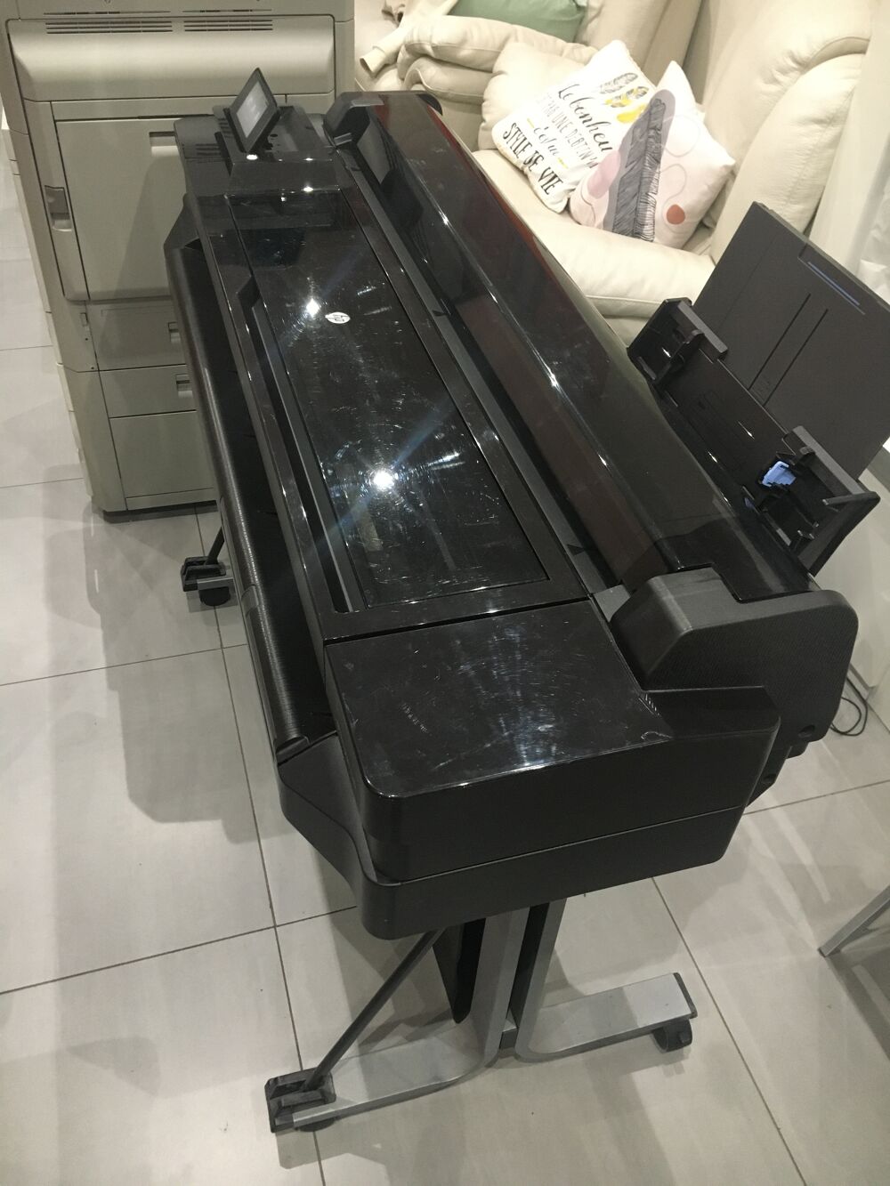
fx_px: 994
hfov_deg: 48.2
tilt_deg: -43.4
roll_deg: -2.0
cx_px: 445
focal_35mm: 29
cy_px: 593
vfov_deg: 61.7
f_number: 2.2
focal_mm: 4.15
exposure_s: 1/25
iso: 200
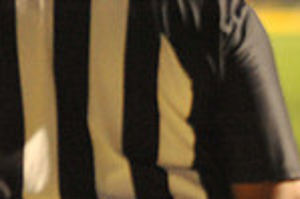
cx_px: 568
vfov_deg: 1.8
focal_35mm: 778
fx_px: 6476
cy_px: 179
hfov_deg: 2.6
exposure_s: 1/250
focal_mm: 200
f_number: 4
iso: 6400
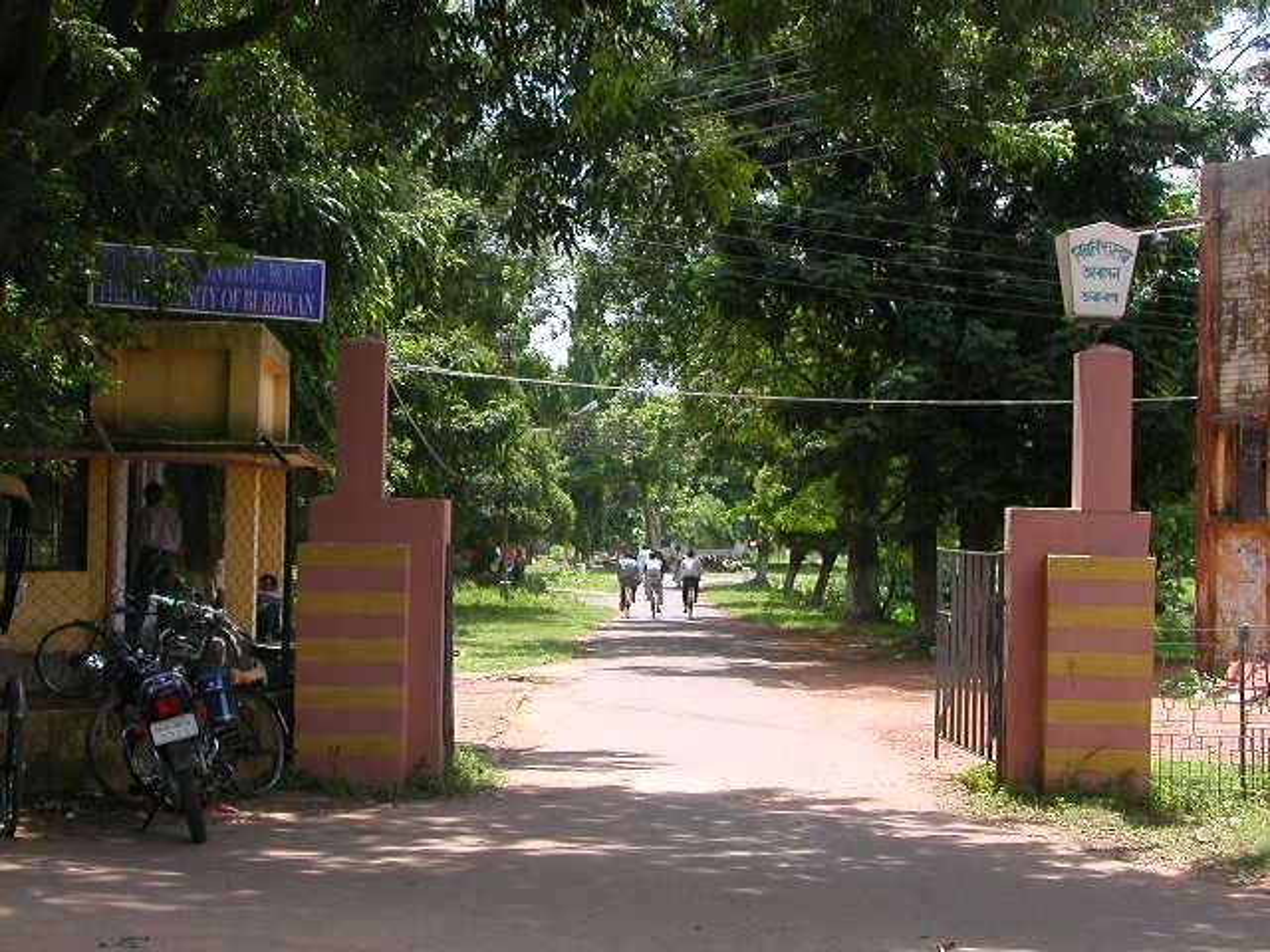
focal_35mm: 58
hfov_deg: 33.2
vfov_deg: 25.2
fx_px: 2128
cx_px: 635
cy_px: 476
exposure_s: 1/398
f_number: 3.4
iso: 100
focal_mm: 8.9
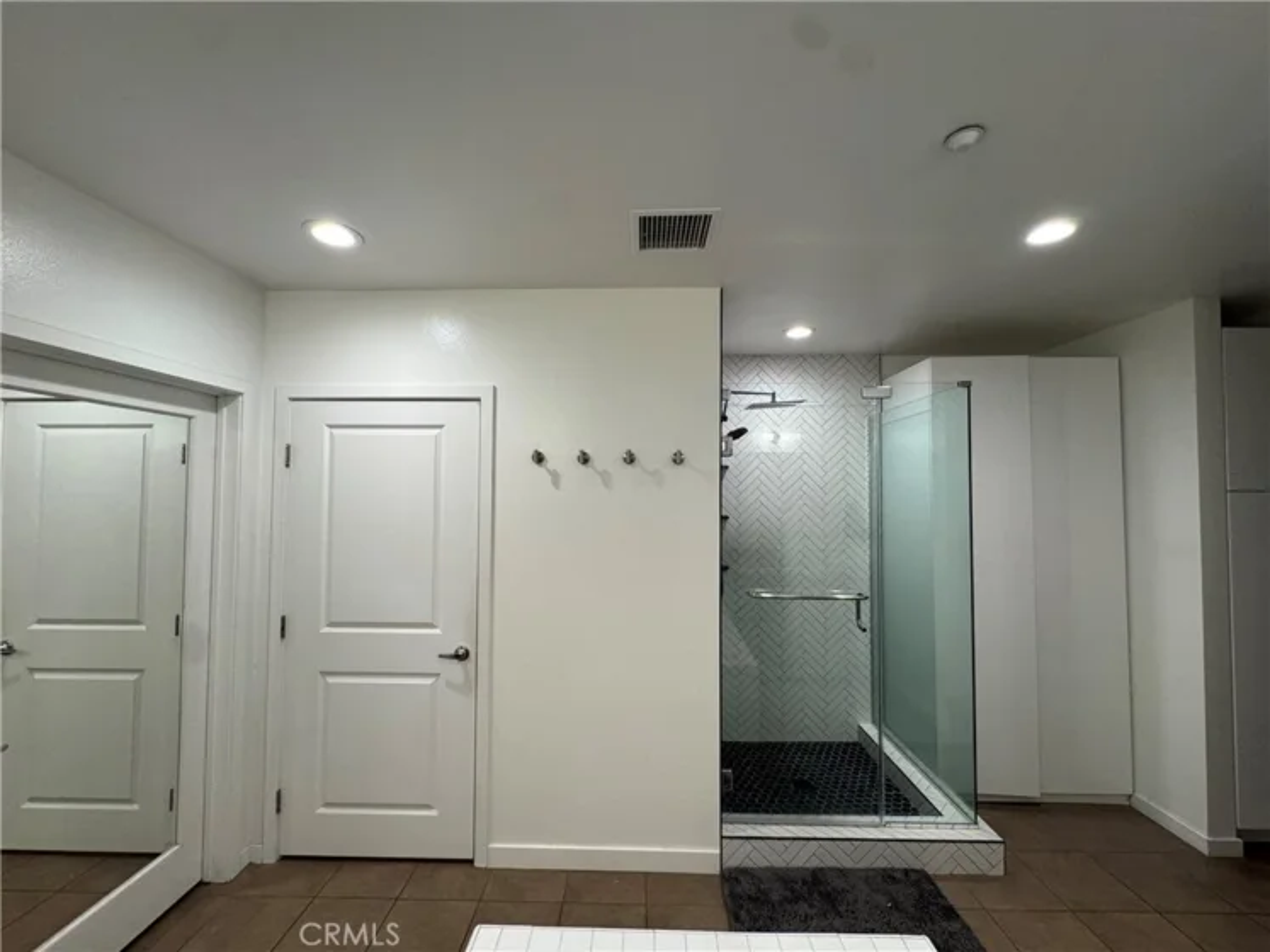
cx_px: 635
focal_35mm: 14
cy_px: 476
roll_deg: +0.1
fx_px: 514
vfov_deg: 85.7
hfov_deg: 102.1
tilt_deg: +1.9
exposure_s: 1/120
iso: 200
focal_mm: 2.22
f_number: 2.2
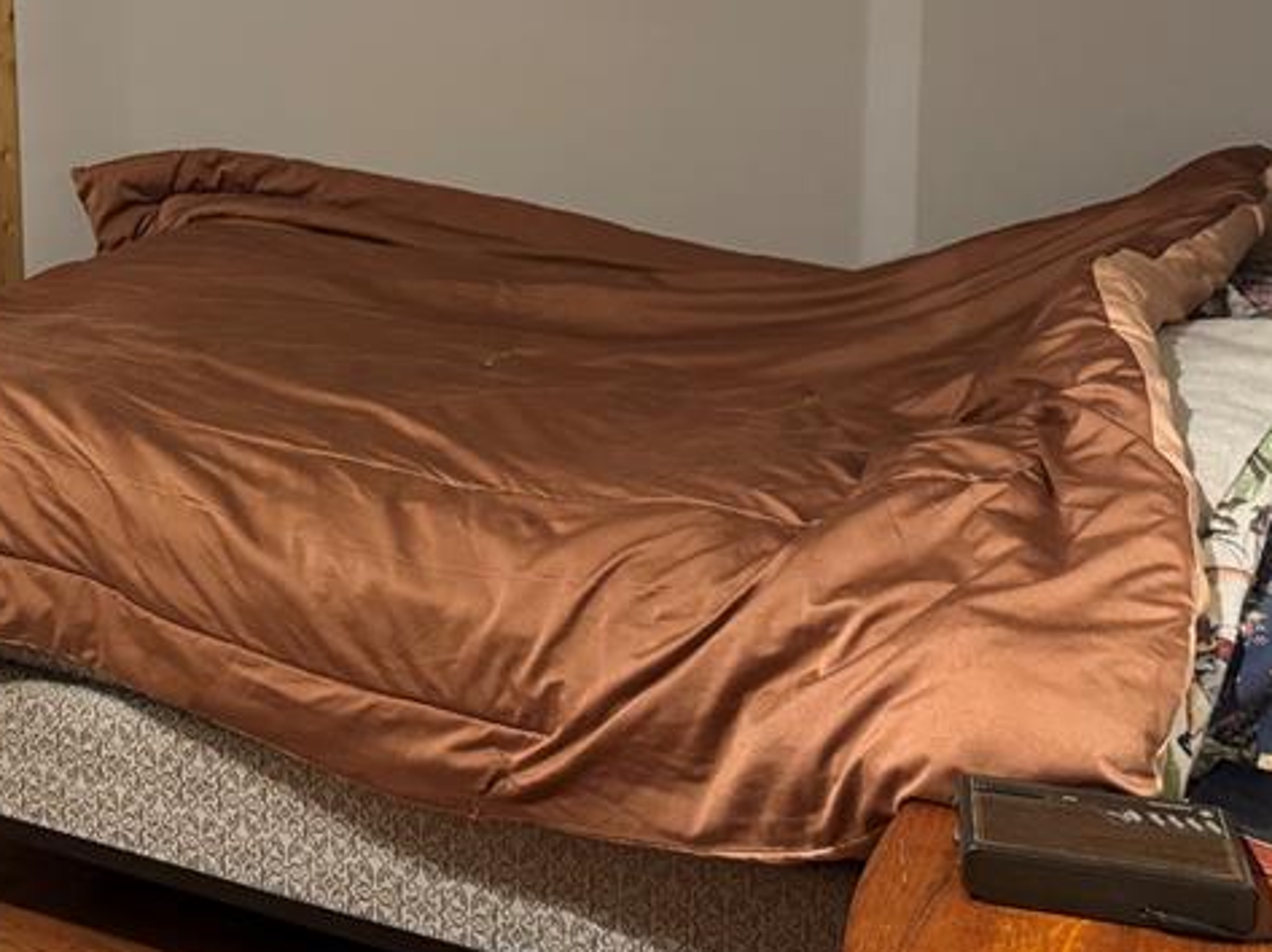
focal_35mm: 52
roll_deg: +2.0
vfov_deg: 27.6
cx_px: 91
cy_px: 237
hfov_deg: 34.5
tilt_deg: -12.0
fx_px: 1909
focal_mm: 6.76
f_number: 1.78
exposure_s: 1/60
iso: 640
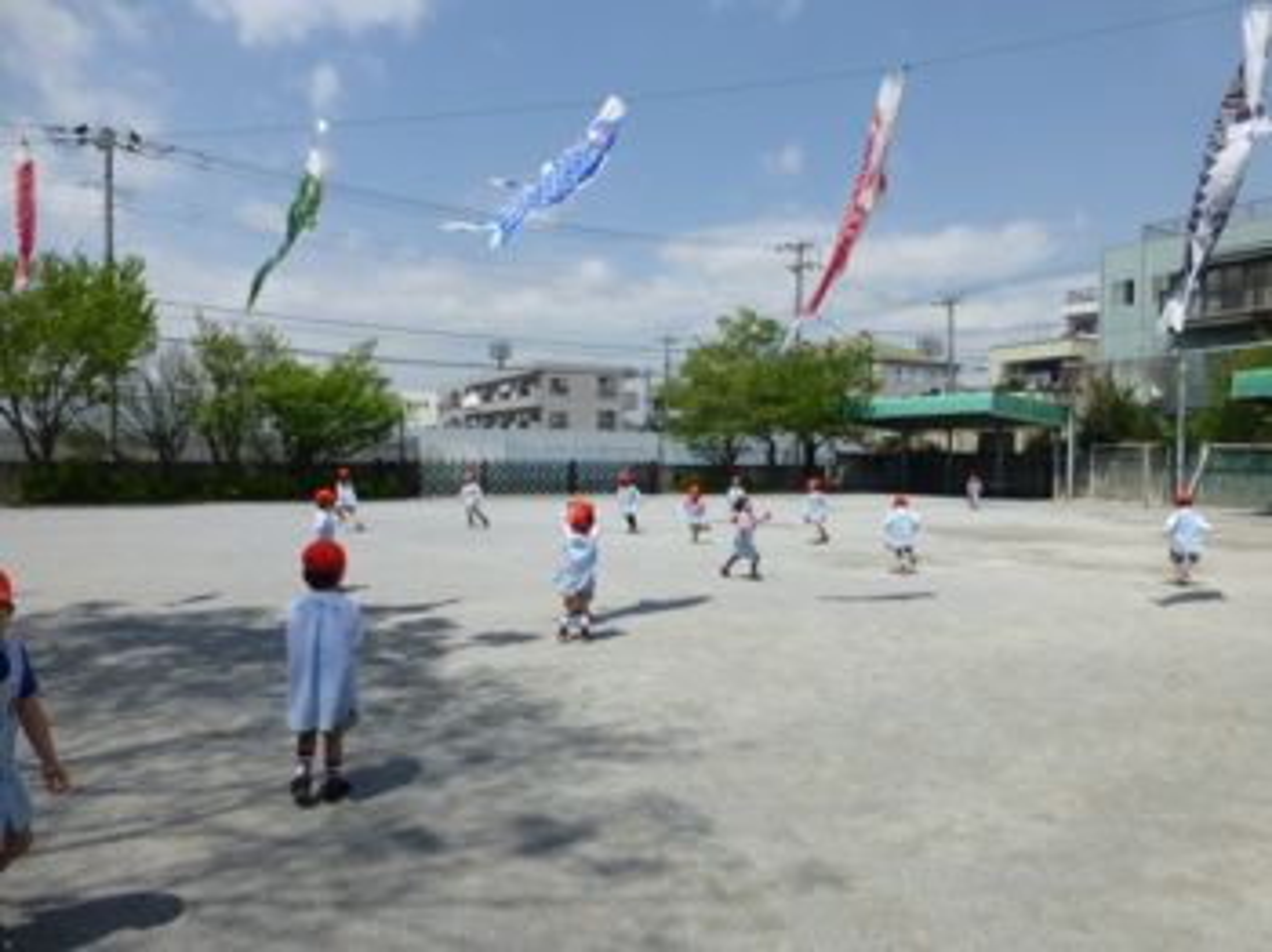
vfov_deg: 56.8
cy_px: 476
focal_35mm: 24
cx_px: 636
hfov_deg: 71.6
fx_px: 881
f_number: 4
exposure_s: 1/1300
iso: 100
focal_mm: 4.3
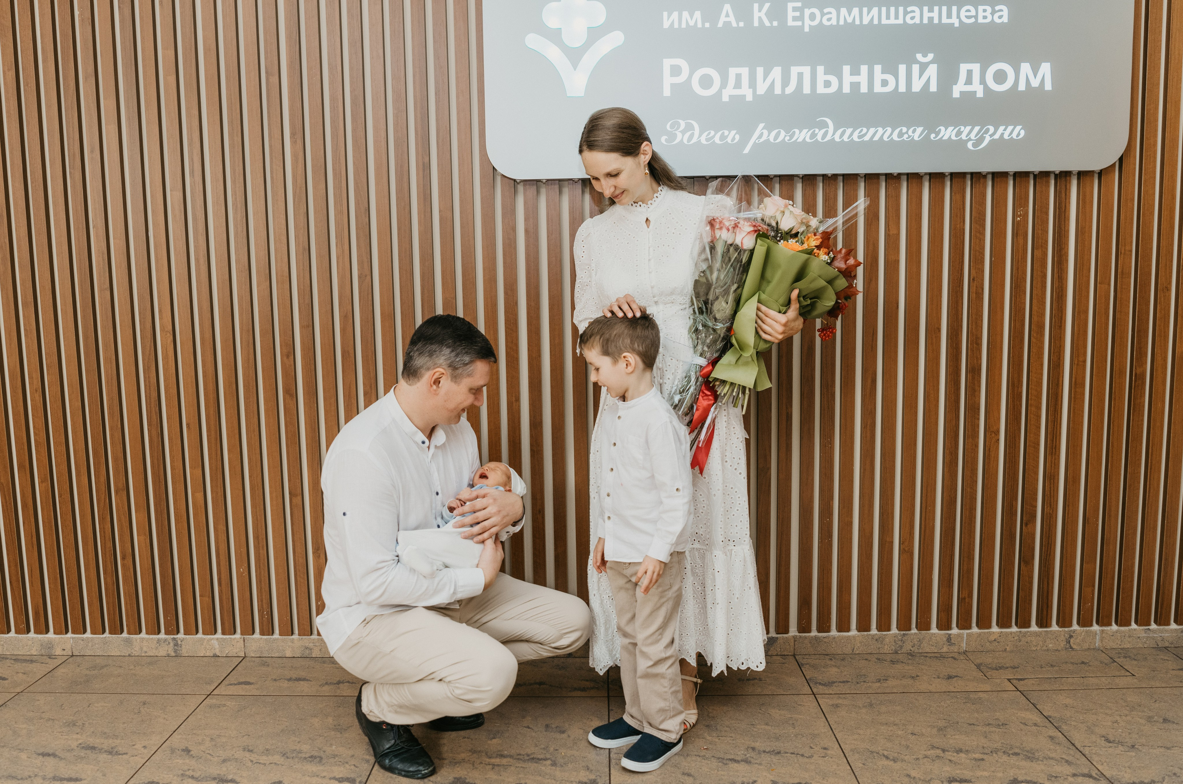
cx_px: 559
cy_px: 416
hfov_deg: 62.4
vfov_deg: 43.8
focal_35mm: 30
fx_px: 975
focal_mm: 27
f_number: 4
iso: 250
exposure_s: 1/160
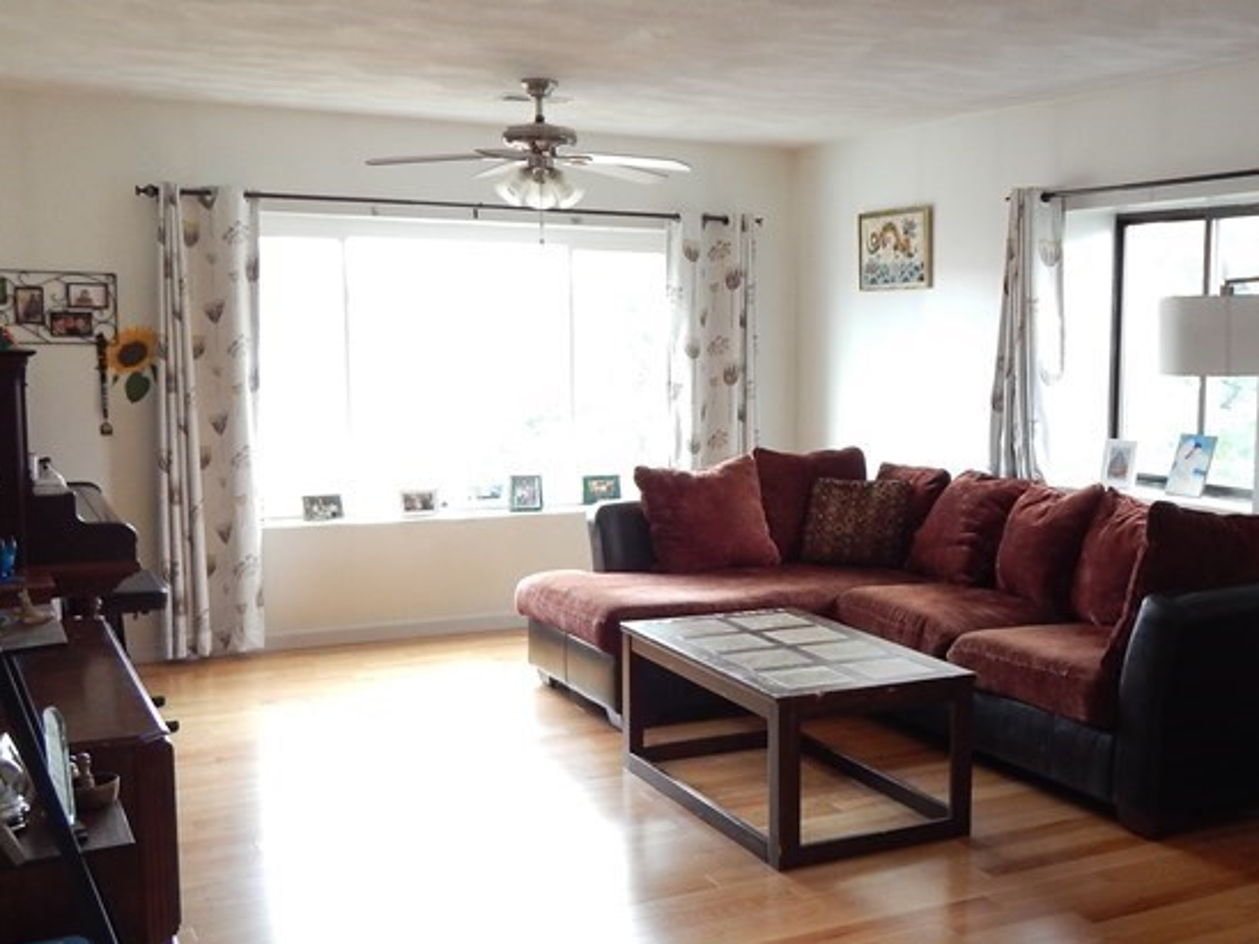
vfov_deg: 33.6
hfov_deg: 42.8
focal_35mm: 43
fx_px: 1564
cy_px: 533
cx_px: 907
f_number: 3
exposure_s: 1/30
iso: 220
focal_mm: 4
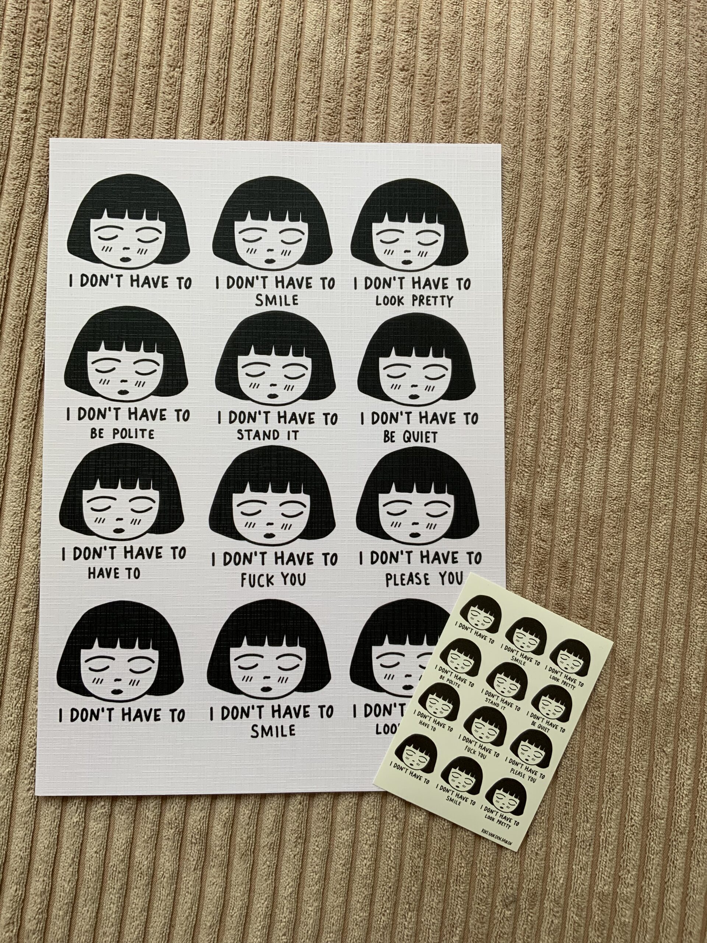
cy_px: 472
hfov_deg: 48.2
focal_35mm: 29
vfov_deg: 61.7
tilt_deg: -84.5
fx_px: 790
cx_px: 354
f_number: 1.8
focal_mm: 3
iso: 40
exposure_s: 1/122
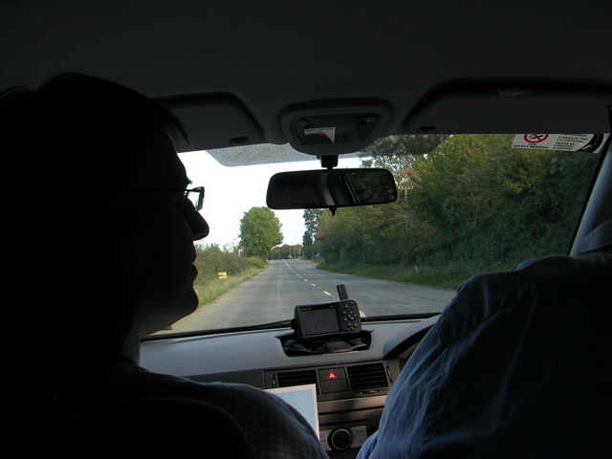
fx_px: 672
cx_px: 306
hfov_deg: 49.0
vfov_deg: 37.7
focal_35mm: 38
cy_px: 230
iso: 50
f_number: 2.8
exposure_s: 1/197
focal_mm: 5.8
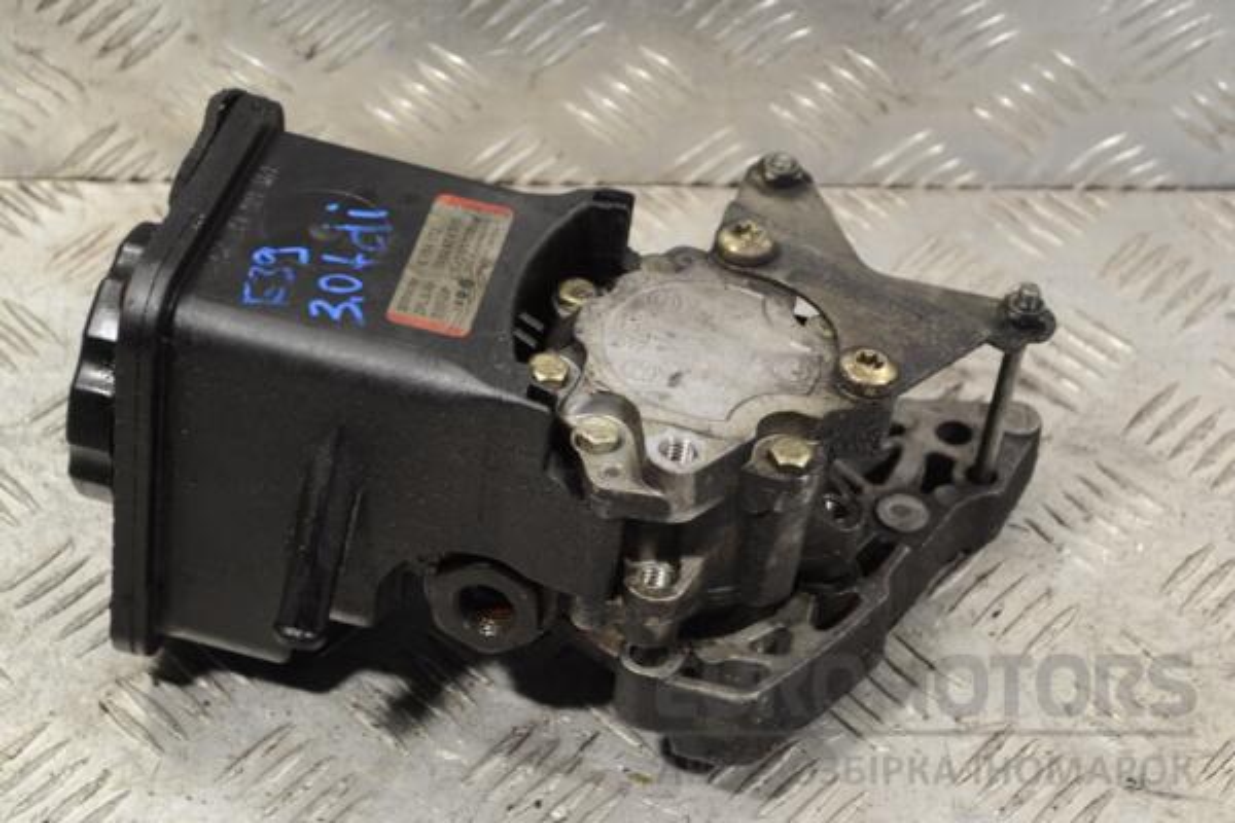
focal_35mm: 82
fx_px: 2830
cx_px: 618
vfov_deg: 16.6
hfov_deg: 24.6
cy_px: 412
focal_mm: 55
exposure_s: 1/30
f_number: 5.6
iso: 360
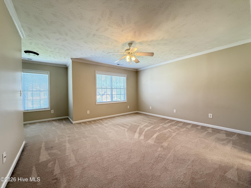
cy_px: 94
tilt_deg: +0.3
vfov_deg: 85.7
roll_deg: +1.1
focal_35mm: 14
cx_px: 126
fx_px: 102
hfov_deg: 102.1
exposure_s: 1/120
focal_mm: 2.22
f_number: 2.2
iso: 500
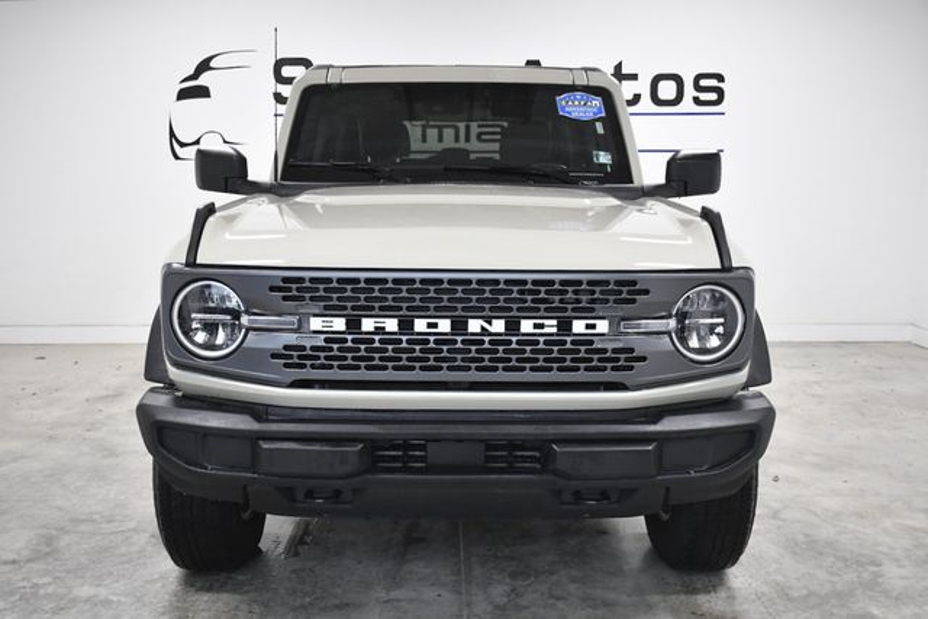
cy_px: 310
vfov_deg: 36.9
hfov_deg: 53.1
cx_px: 464
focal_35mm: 36
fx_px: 928
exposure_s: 1/500
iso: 2500
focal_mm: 24
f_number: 4.5
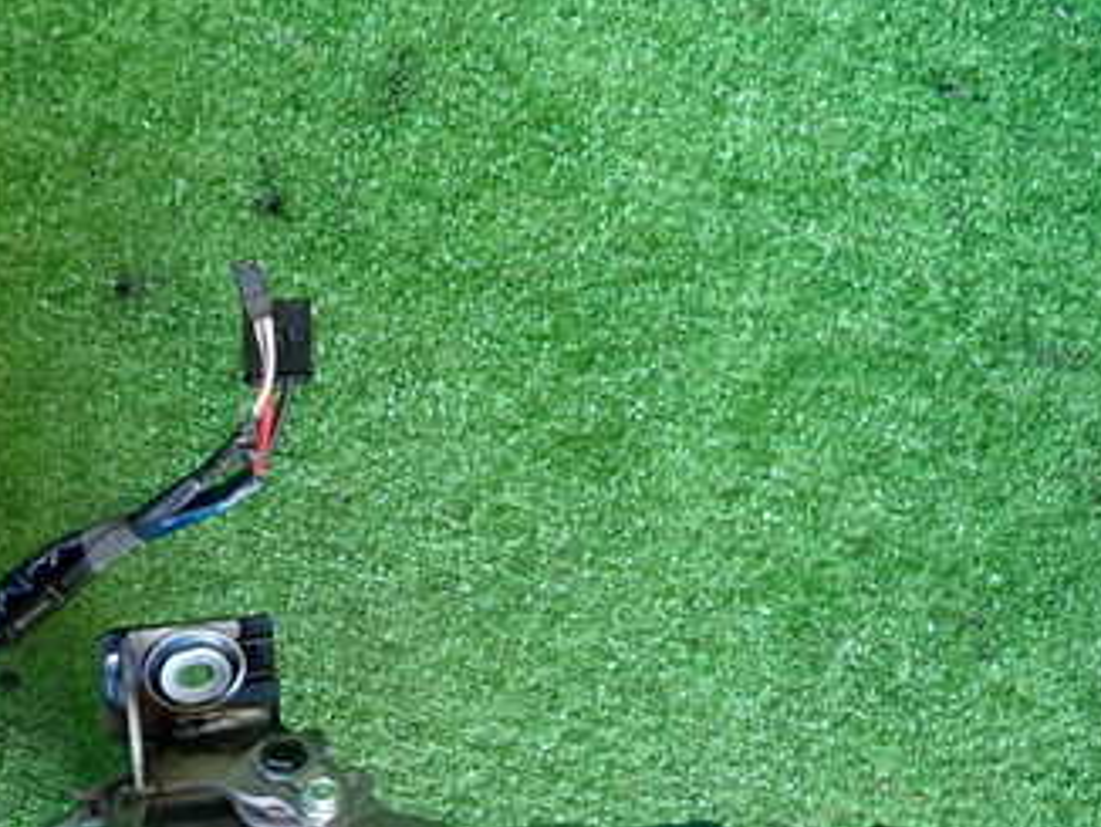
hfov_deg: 39.0
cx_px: 159
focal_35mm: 46
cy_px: 695
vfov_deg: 30.6
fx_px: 1464
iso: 200
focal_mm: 4.5
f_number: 2
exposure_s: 1/40
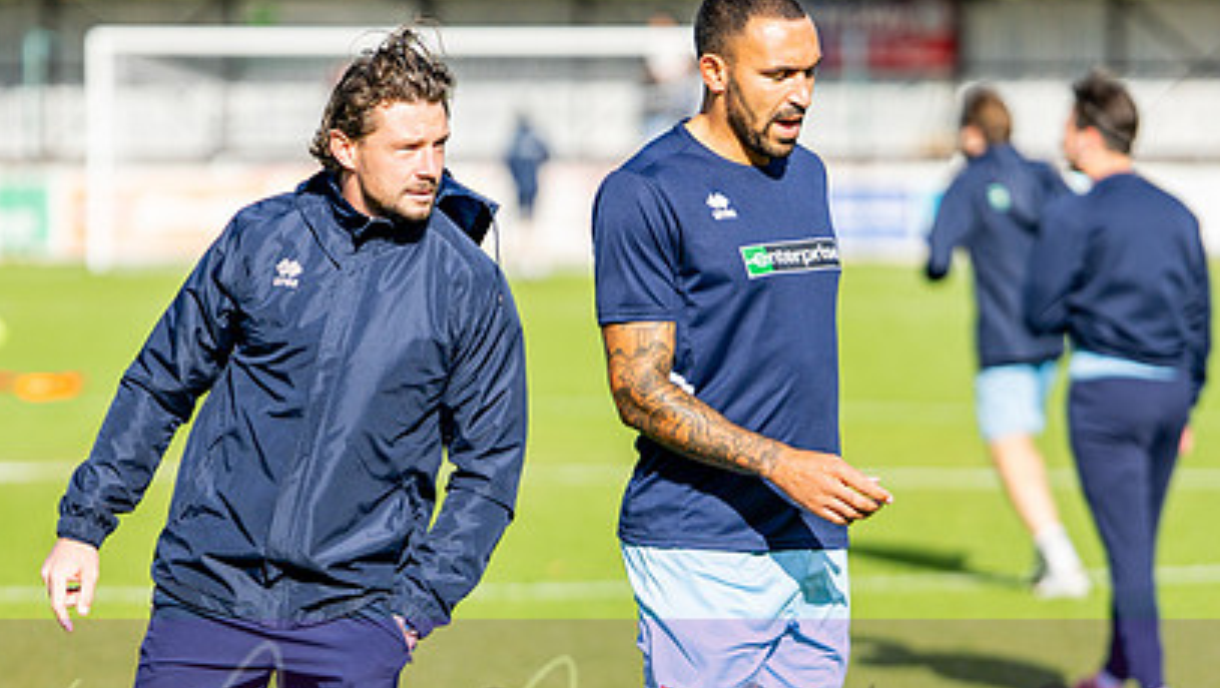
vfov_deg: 5.1
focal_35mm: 239
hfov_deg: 9.0
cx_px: 612
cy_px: 640
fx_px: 7737
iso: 100
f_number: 1.4
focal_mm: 85
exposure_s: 1/5000
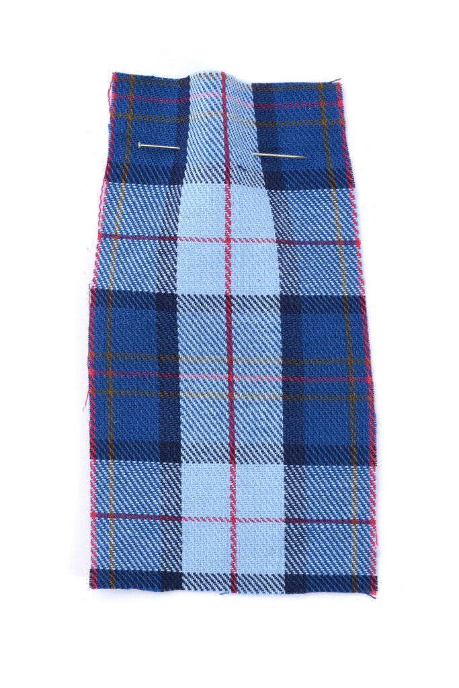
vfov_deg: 27.0
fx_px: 1434
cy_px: 344
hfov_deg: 18.2
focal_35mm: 75
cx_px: 230
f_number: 8
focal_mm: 50
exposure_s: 1/25
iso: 100
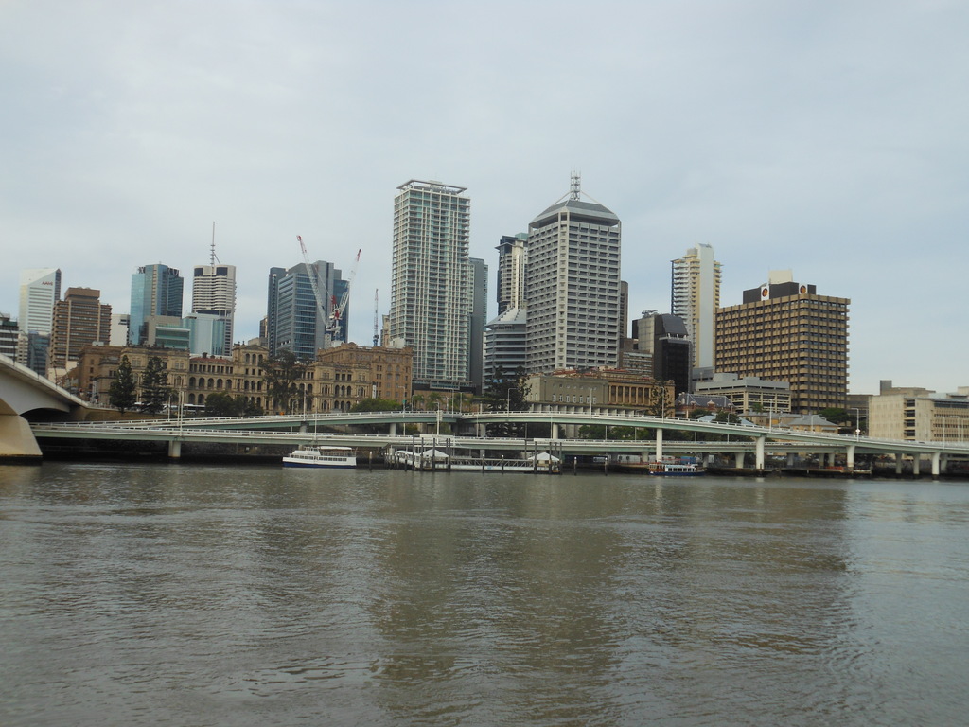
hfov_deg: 49.0
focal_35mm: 38
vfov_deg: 37.7
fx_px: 1064
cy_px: 364
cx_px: 484
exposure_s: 1/640
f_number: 3.6
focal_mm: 6.8
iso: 80
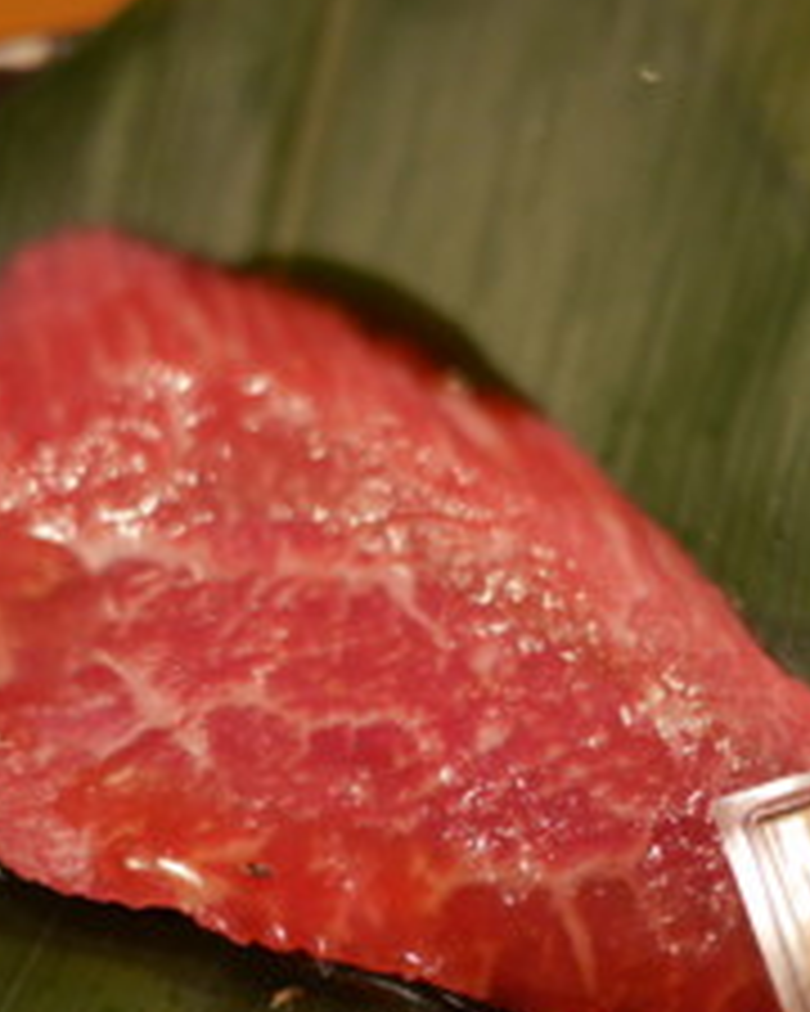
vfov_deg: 24.3
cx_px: 508
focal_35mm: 78
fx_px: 2337
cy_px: 688
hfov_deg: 19.6
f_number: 1.7
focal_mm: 20
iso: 640
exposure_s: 1/60
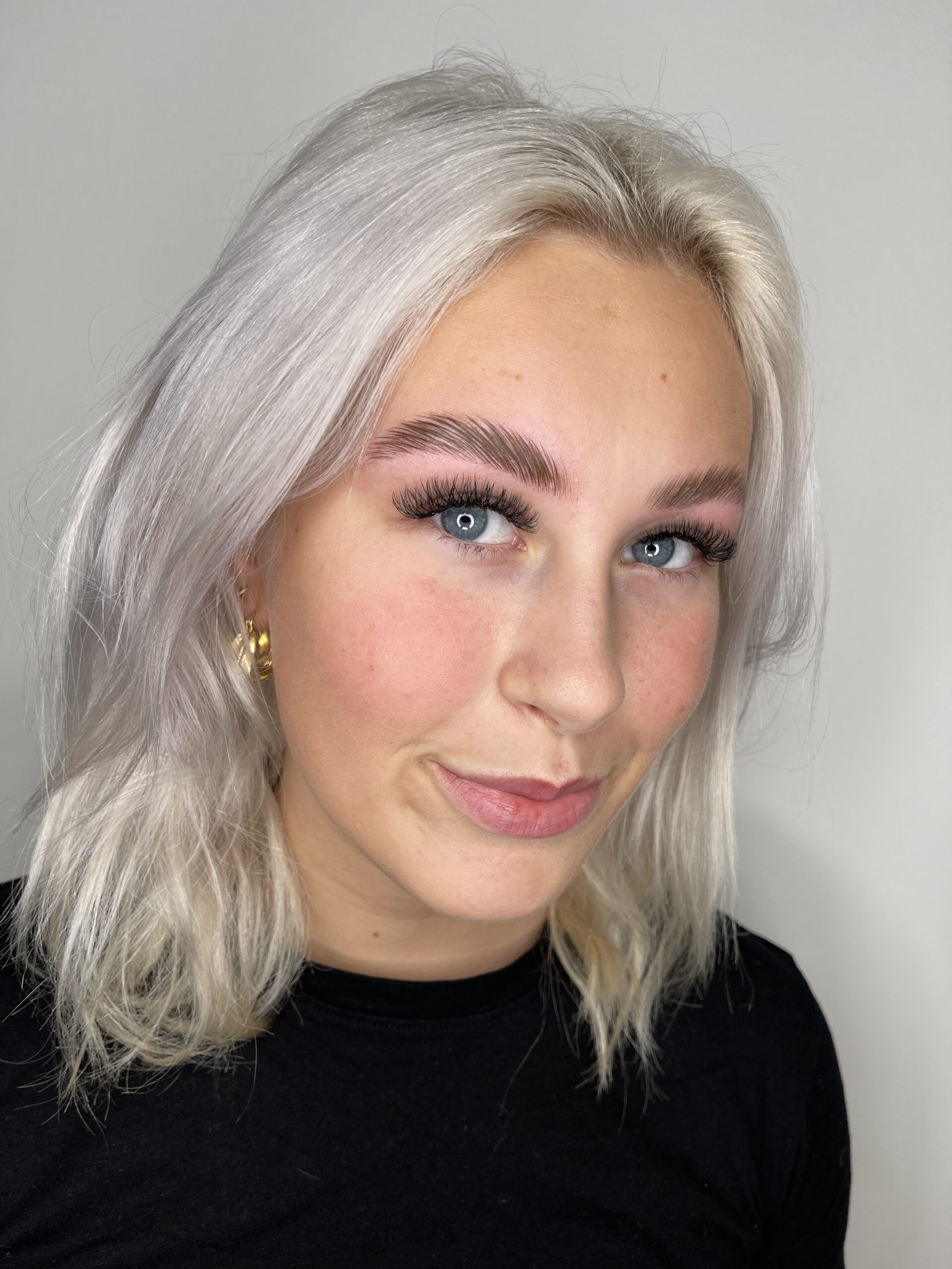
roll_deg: -8.5
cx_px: 476
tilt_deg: -11.5
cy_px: 634
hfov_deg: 53.1
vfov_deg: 67.3
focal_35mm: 26
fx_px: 953
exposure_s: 1/472
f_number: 1.6
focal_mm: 5.1
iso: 32
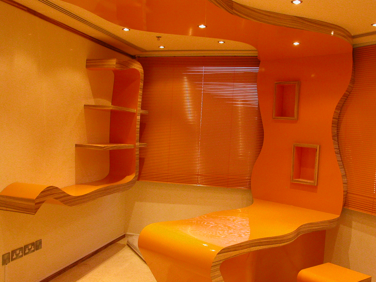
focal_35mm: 34
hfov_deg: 54.0
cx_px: 188
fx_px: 369
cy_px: 141
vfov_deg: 41.8
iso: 400
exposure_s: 1/30
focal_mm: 8.9
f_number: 5.6
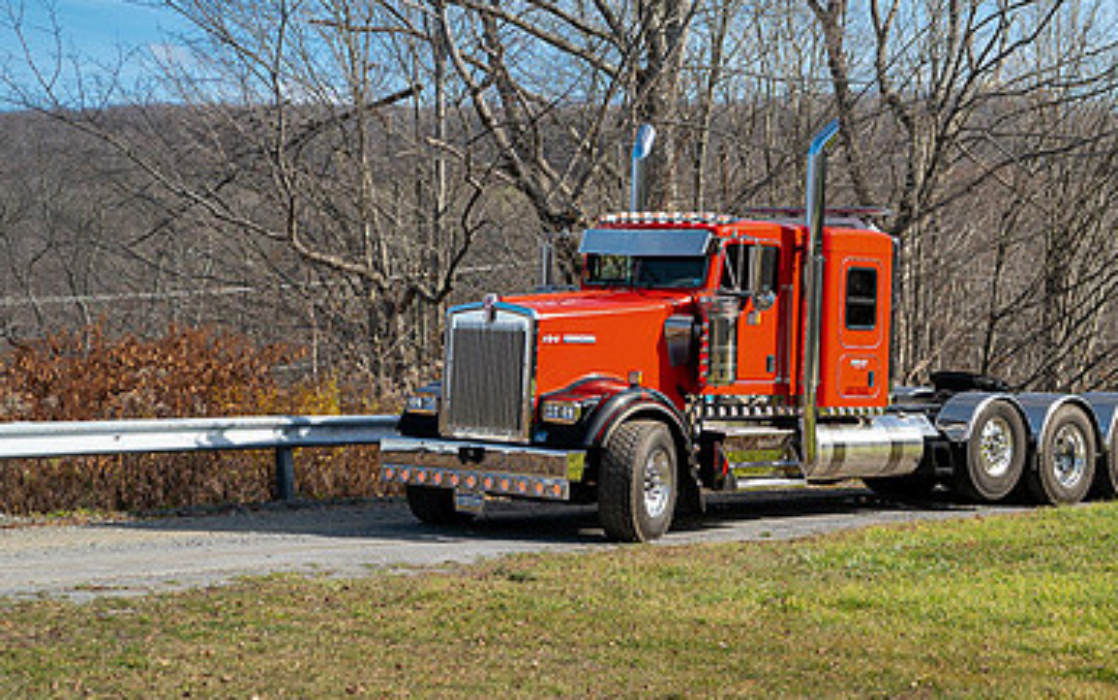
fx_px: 2621
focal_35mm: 86
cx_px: 787
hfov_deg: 23.9
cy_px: 277
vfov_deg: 15.2
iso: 100
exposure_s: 1/80
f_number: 2.5
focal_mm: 56
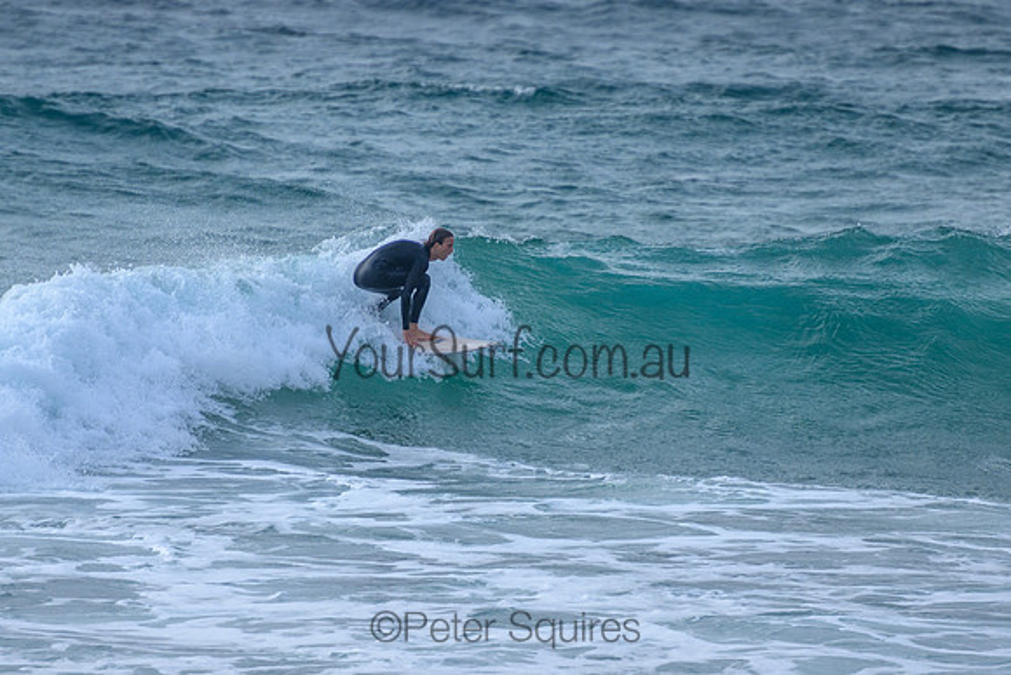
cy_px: 243
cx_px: 451
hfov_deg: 3.7
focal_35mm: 550
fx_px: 15458
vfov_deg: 2.5
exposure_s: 1/2000
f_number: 7.1
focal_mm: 400
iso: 500
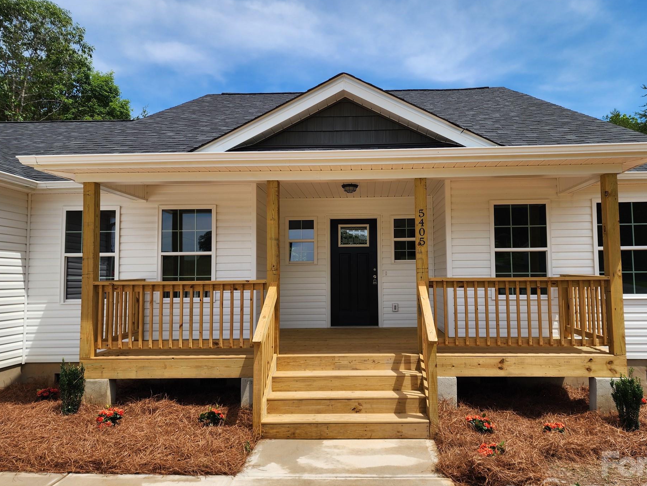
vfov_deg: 53.1
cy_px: 247
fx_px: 486
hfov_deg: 67.2
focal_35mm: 26
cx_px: 350
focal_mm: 6.4
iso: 12
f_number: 1.8
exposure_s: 1/790
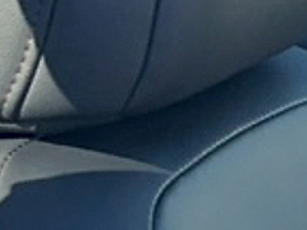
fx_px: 1774
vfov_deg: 7.3
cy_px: 383
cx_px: 796
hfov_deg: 8.8
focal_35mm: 200
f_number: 1.8
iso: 25
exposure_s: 1/143
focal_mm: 3
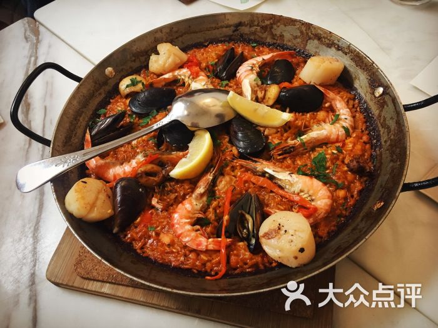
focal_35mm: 29
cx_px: 219
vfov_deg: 48.2
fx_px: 367
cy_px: 164
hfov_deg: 61.7
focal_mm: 4.15
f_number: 2.2
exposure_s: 1/33
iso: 160
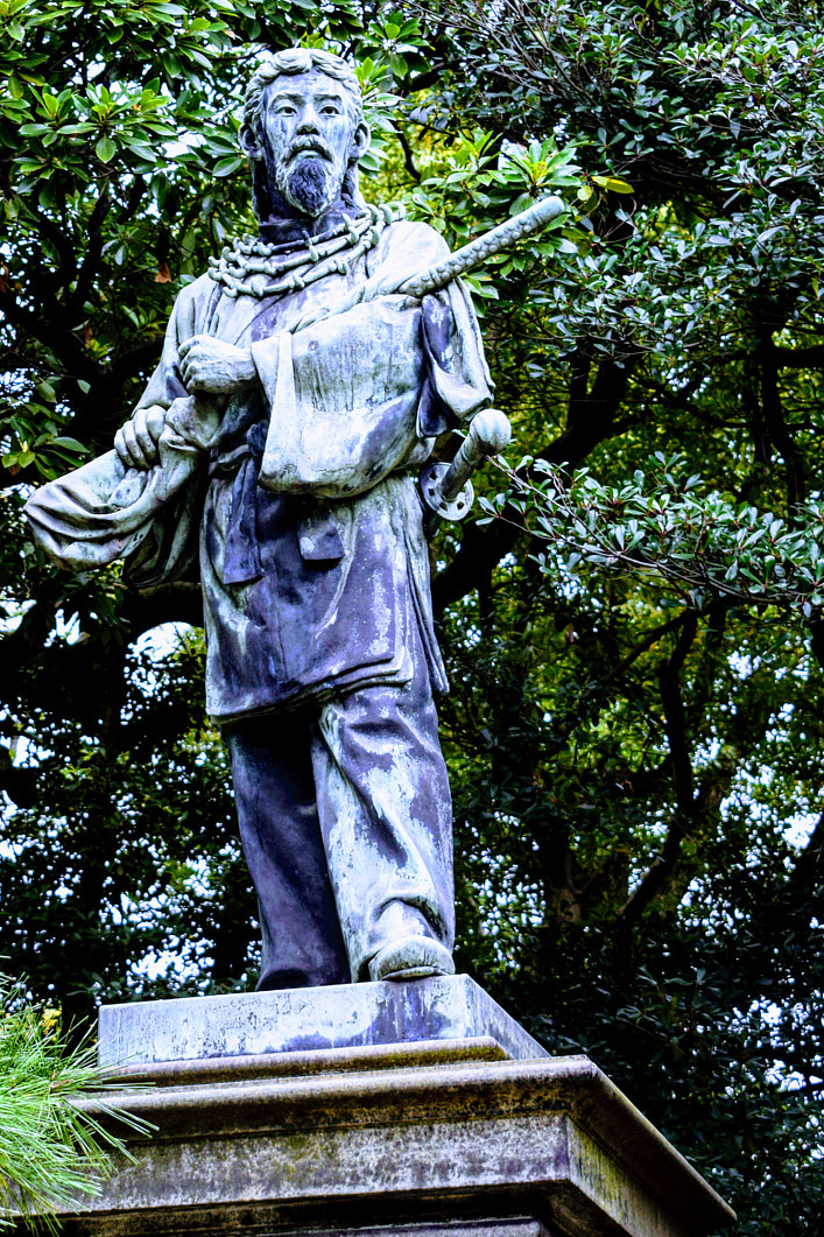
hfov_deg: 14.4
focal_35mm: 95
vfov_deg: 21.5
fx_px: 3262
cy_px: 620
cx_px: 289
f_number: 6.3
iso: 400
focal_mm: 42
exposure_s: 1/160
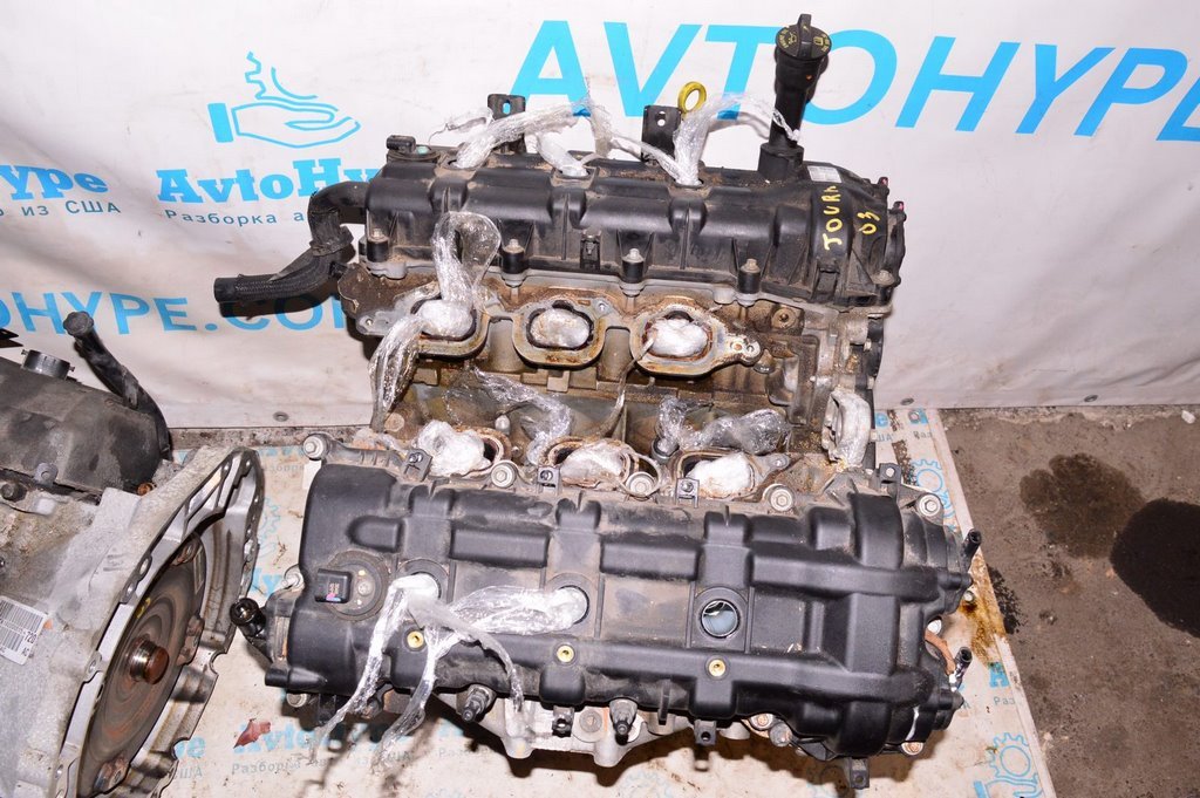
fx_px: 999
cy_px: 399
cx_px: 600
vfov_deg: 43.5
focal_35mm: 30
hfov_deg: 62.0
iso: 1600
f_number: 8
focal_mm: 20
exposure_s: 1/160
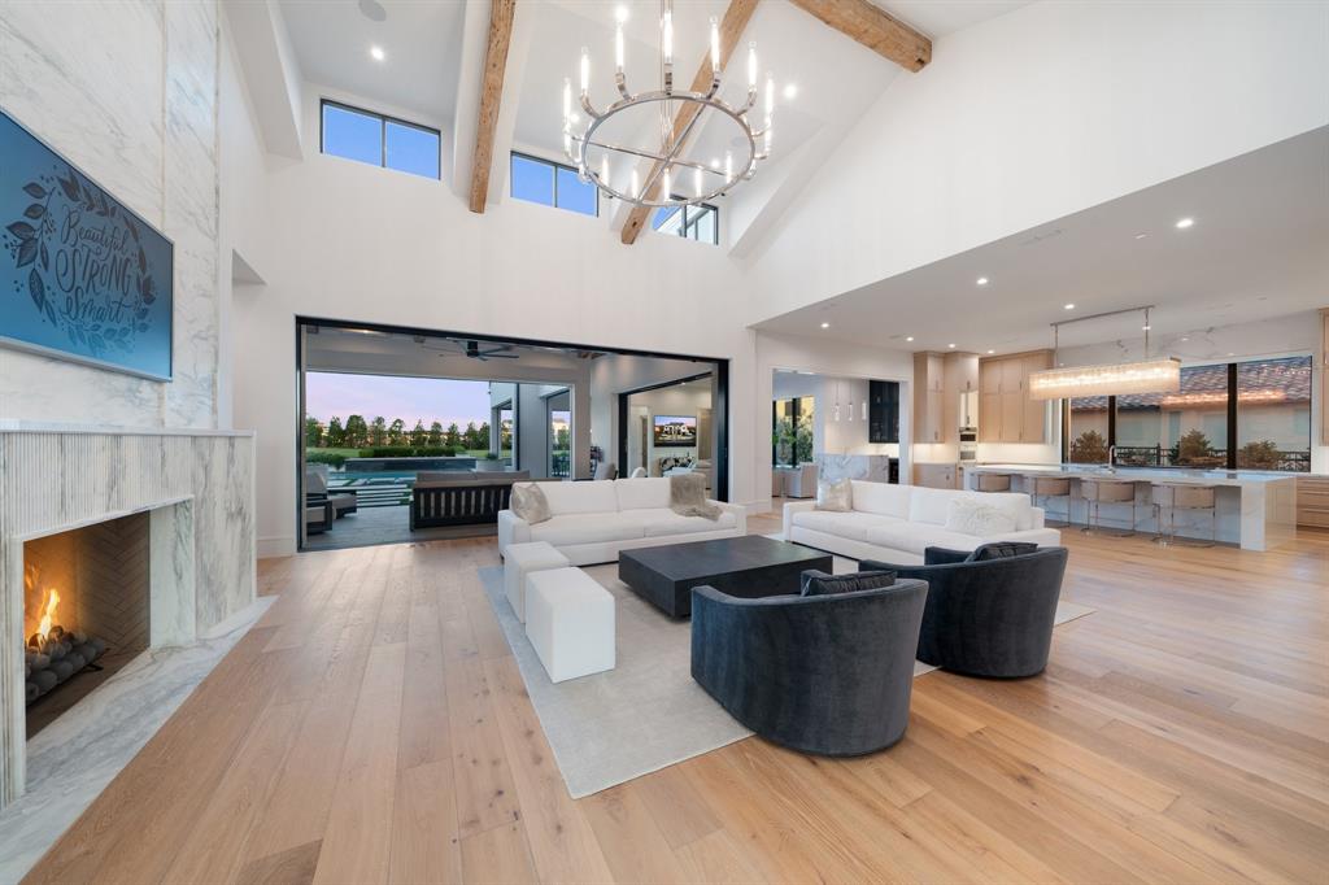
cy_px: 442
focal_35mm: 12
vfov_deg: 90.0
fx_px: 443
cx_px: 664
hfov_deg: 112.6
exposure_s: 1/80
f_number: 9
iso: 200
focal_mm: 12
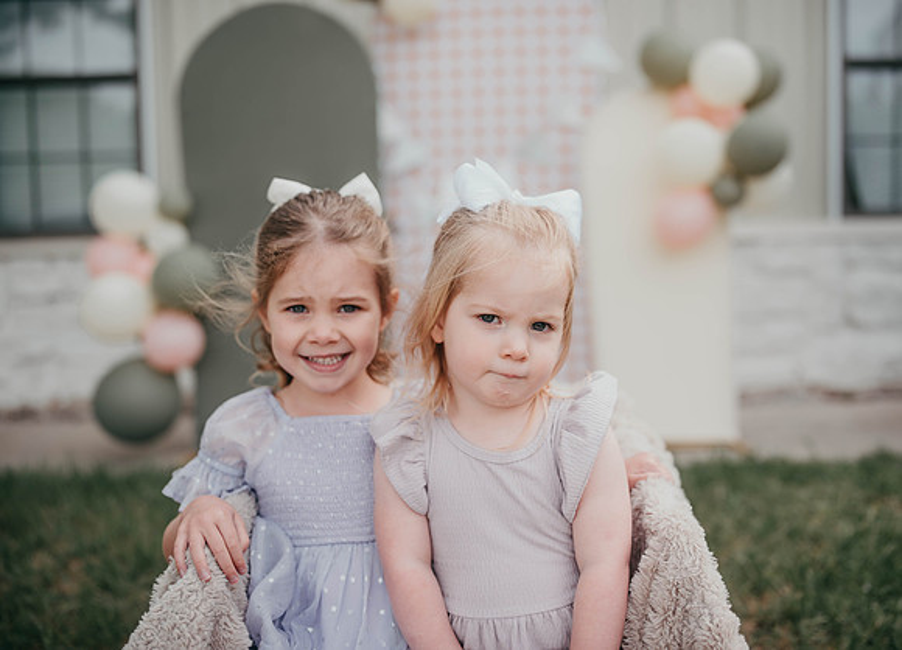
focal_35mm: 37
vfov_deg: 37.9
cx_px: 487
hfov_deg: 50.8
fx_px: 948
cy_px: 325
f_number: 1.8
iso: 50
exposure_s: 1/1000
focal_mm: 35
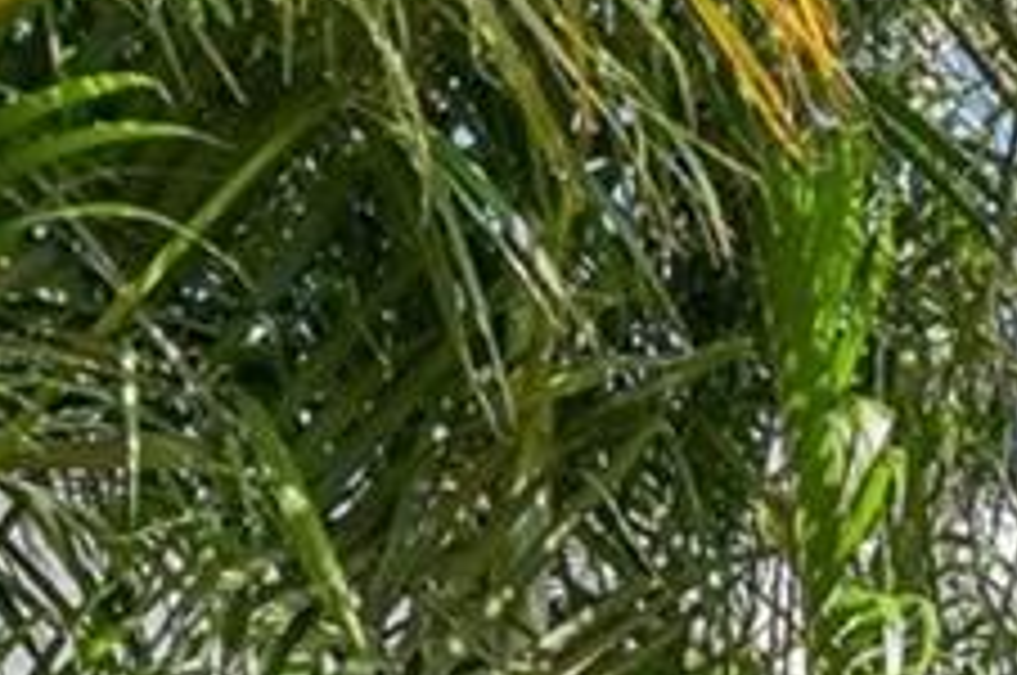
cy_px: 1384
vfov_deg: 11.5
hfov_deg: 15.9
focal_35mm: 106
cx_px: 1930
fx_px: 2990
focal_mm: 15
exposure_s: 1/500
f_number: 8
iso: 400
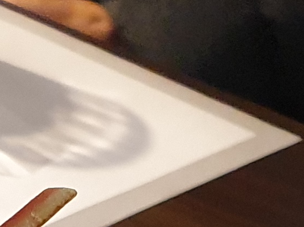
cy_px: 652
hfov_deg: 9.9
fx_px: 1641
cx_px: -275
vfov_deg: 7.2
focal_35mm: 187
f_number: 2.4
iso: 400
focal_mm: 4.3
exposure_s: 1/60
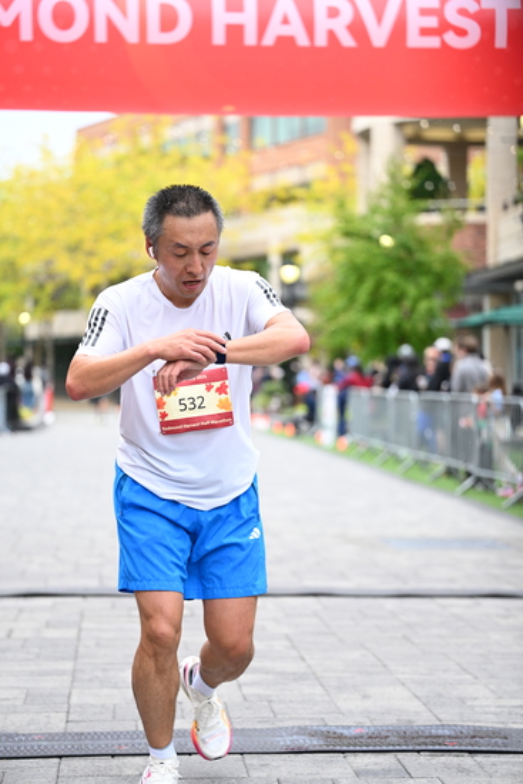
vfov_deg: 24.8
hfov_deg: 16.7
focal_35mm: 82
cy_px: 392
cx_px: 262
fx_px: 1786
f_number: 2.8
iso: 1250
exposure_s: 1/1600
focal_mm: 82
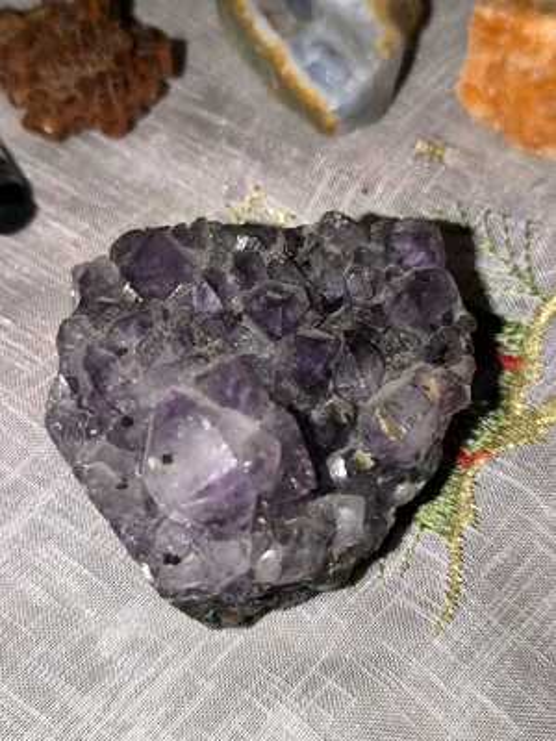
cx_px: 278
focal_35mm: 46
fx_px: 985
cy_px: 370
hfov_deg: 31.5
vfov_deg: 41.2
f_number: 1.65
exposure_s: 1/50
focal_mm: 6.14
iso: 640
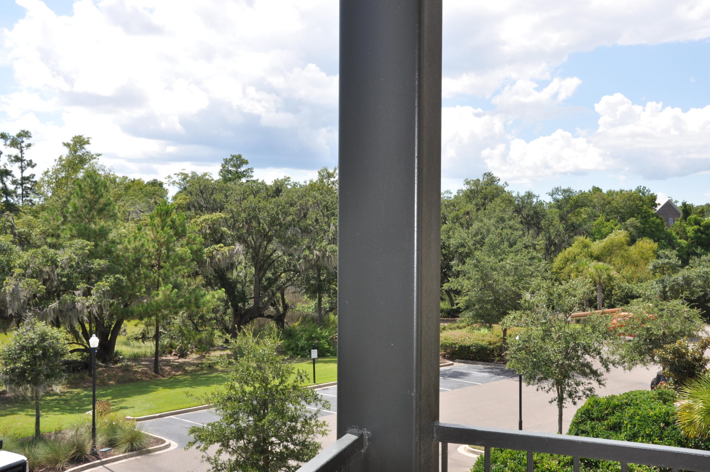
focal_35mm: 42
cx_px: 355
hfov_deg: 46.5
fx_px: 827
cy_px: 236
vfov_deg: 31.8
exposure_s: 1/200
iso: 320
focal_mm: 28
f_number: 16
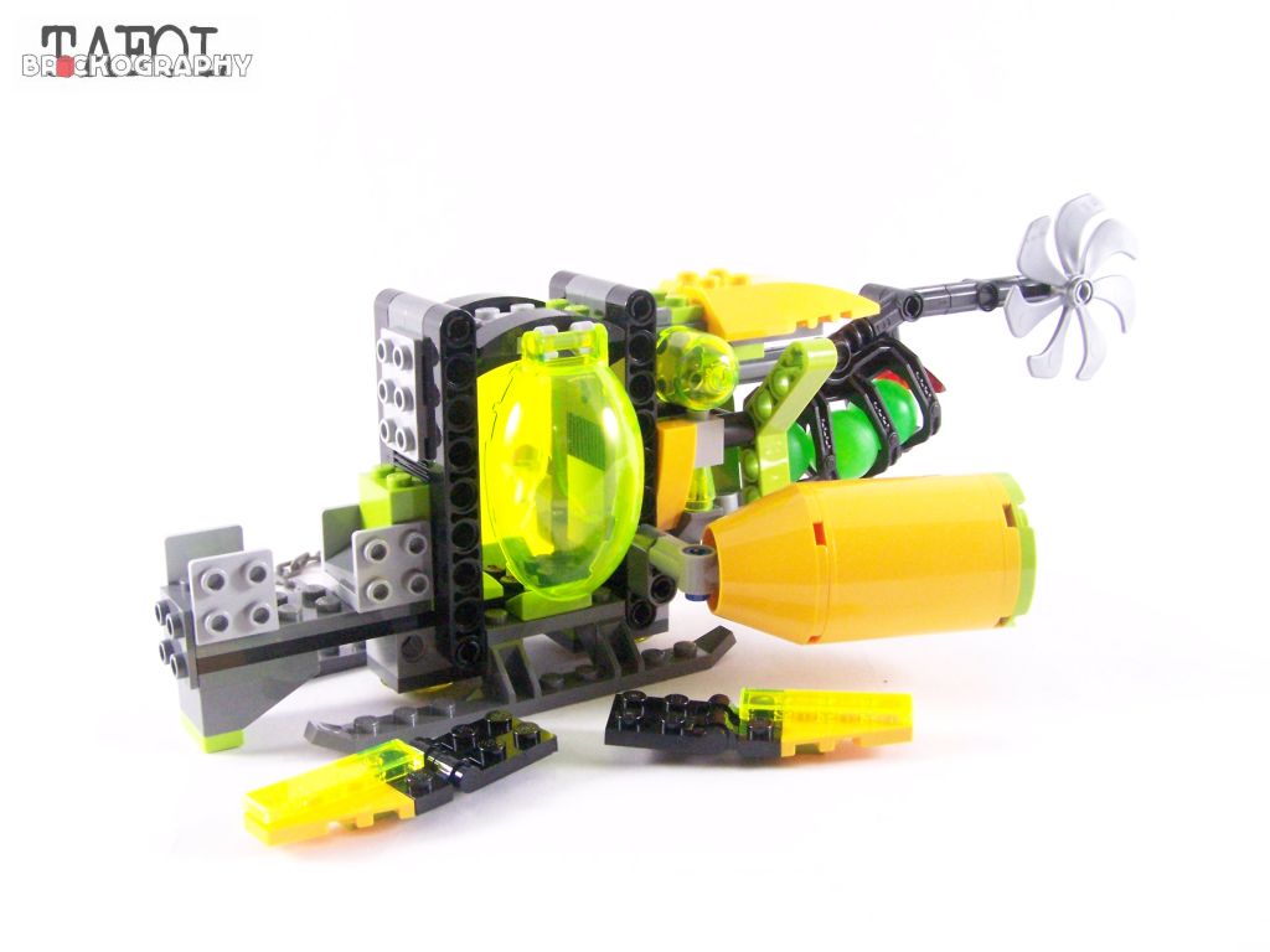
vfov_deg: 36.0
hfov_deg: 46.8
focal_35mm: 40
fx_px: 1468
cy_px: 476
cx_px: 635
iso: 400
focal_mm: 6.7
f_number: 4
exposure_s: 1/60
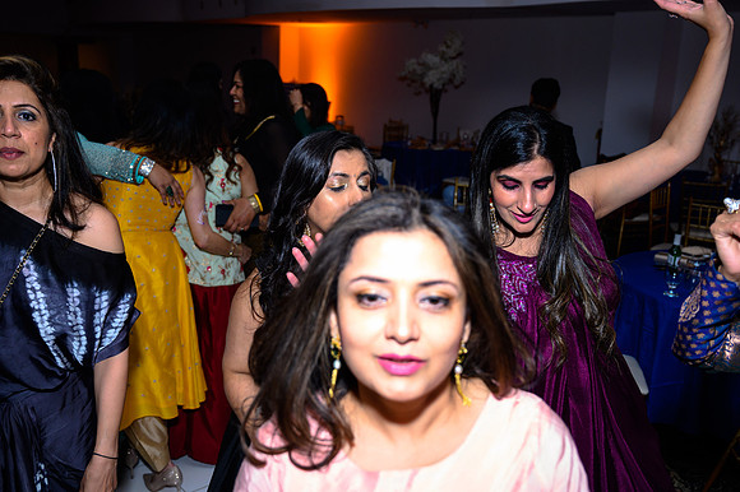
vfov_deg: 38.8
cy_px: 246
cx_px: 370
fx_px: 698
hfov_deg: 55.8
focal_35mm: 34
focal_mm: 34
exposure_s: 1/160
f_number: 4
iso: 2000
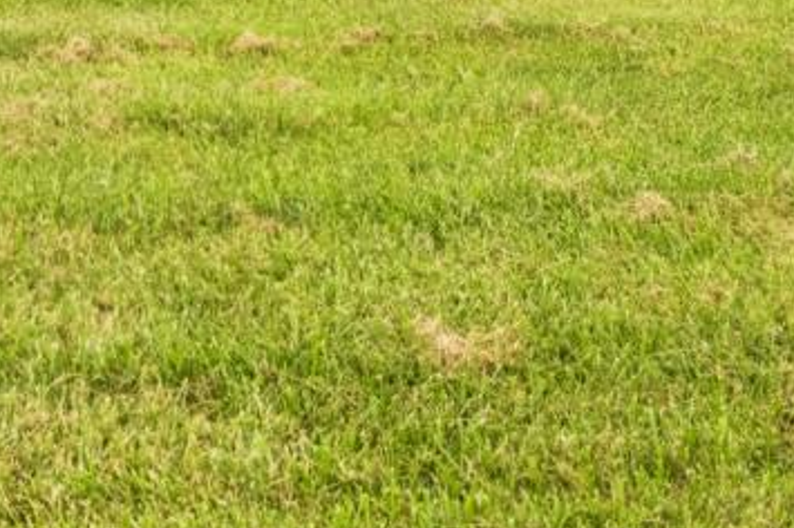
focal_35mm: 93
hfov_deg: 21.2
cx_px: 11
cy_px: -189
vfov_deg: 14.0
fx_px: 2049
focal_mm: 8.4
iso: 100
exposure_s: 1/500
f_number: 2.8
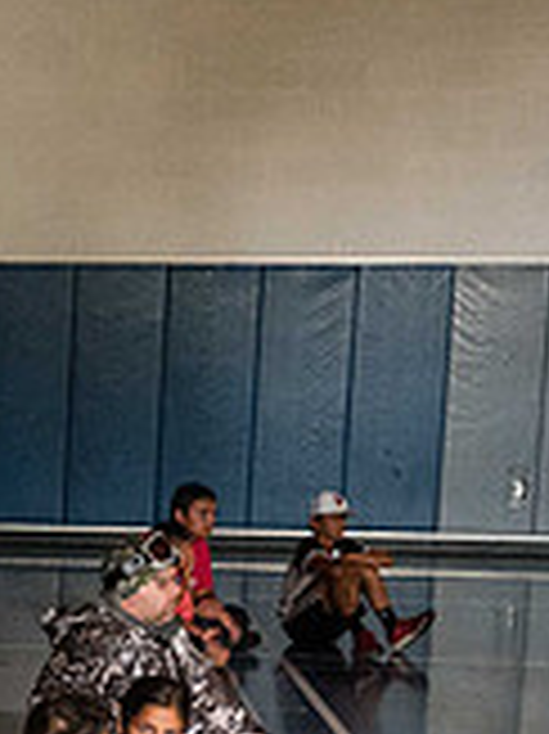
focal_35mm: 114
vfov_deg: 16.9
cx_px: -574
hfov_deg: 11.6
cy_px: 739
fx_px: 2414
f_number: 4
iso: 8000
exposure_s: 1/60
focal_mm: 30
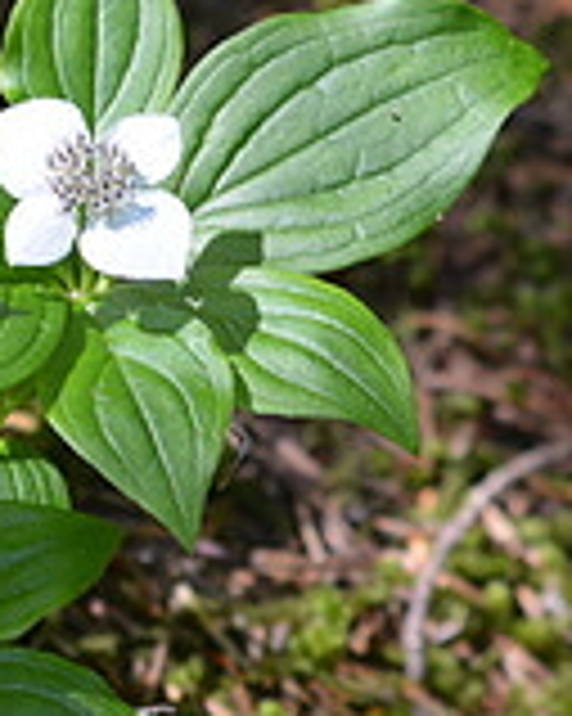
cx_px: -122
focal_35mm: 513
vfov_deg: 3.8
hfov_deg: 3.0
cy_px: 167
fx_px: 10866
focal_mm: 100
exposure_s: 1/125
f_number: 5.6
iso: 560
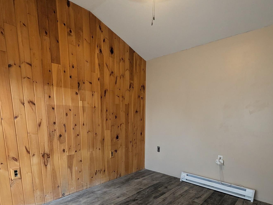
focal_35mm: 20
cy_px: 148
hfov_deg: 81.7
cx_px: 135
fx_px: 158
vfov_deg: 63.1
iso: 58
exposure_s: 1/24
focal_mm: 1.95
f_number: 2.2
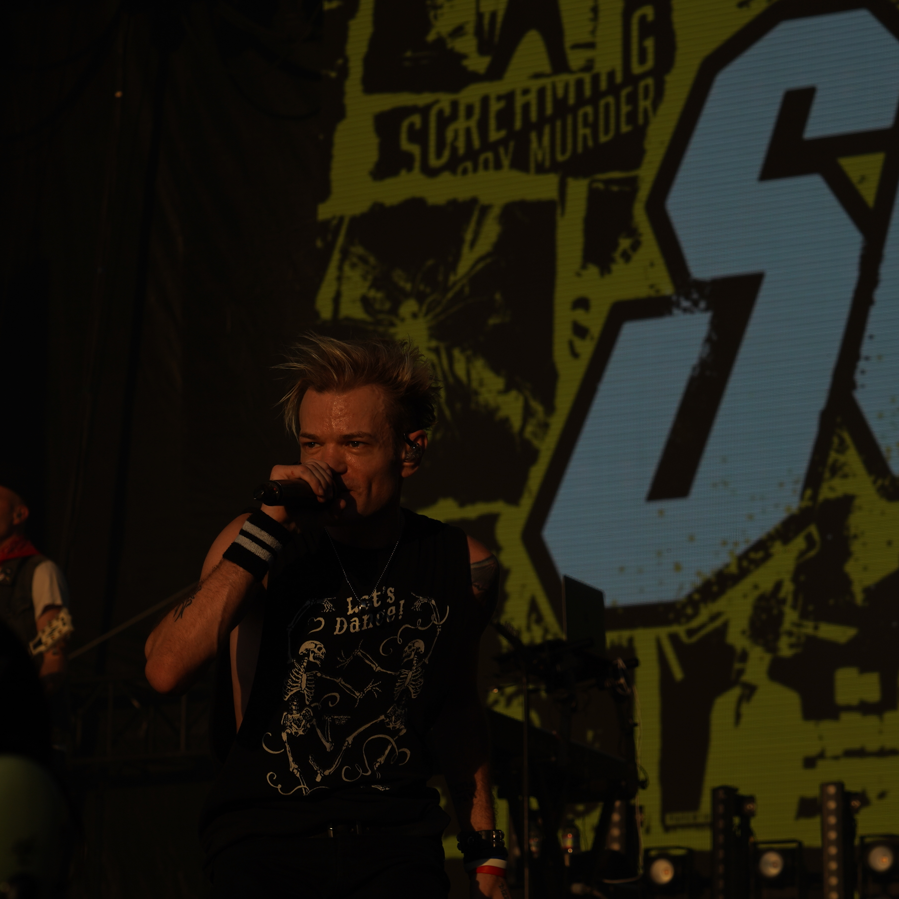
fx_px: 3408
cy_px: 443
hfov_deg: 15.0
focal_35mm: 116
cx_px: 511
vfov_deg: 15.0
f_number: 8
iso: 100
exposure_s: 1/1000
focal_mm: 82
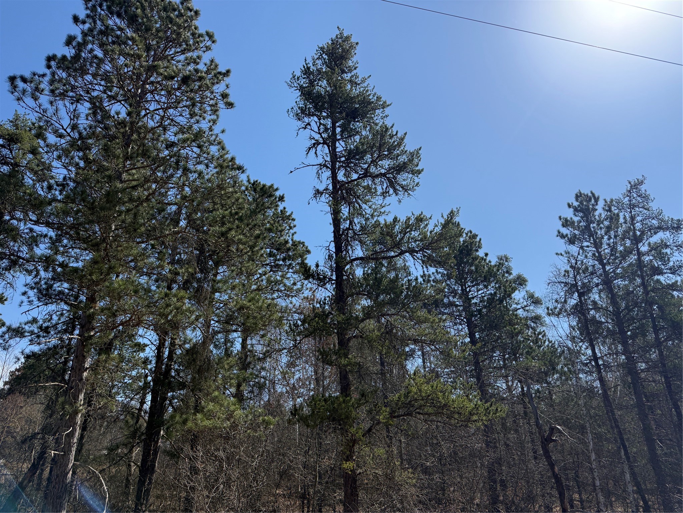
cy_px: 256
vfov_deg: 56.8
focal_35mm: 24
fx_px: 474
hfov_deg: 71.6
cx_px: 342
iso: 100
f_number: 1.78
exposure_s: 1/7353
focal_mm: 6.76
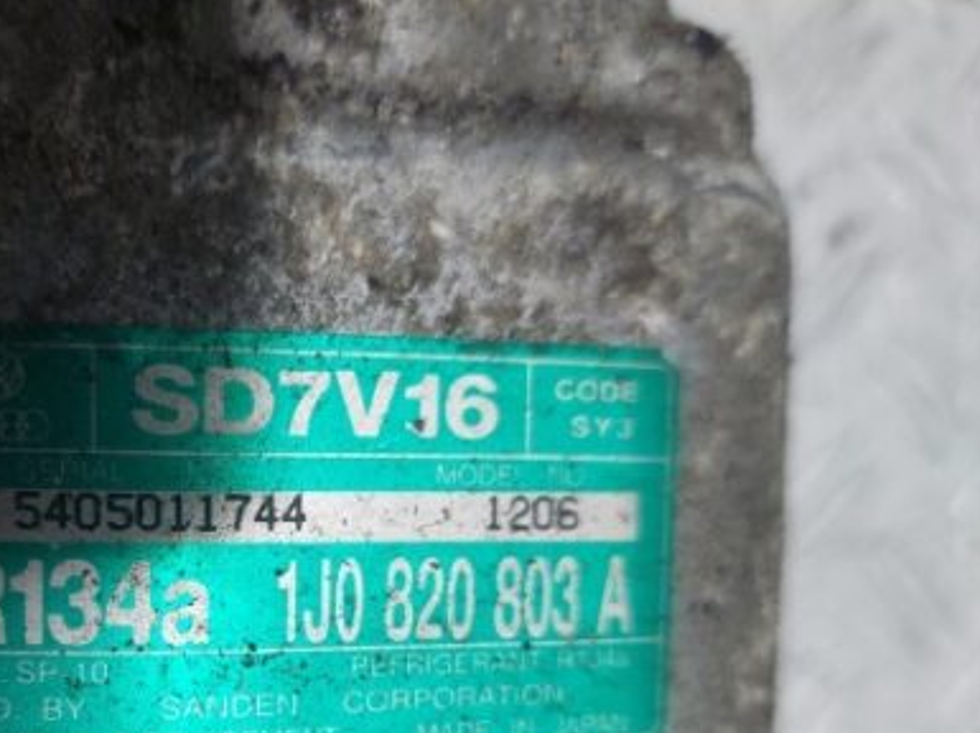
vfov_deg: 35.8
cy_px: 565
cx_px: 221
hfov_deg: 45.9
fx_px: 1103
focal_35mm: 39
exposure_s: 1/100
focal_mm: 5.23
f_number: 1.8
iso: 64
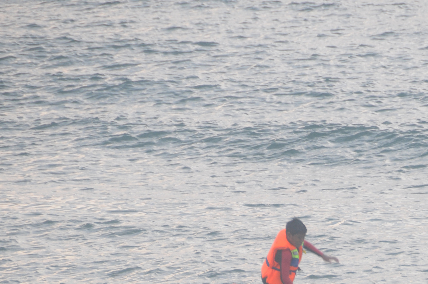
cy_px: 284
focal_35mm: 600
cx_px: 317
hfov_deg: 3.4
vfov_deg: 2.3
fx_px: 7125
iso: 320
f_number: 5.6
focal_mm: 200
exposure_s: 1/200
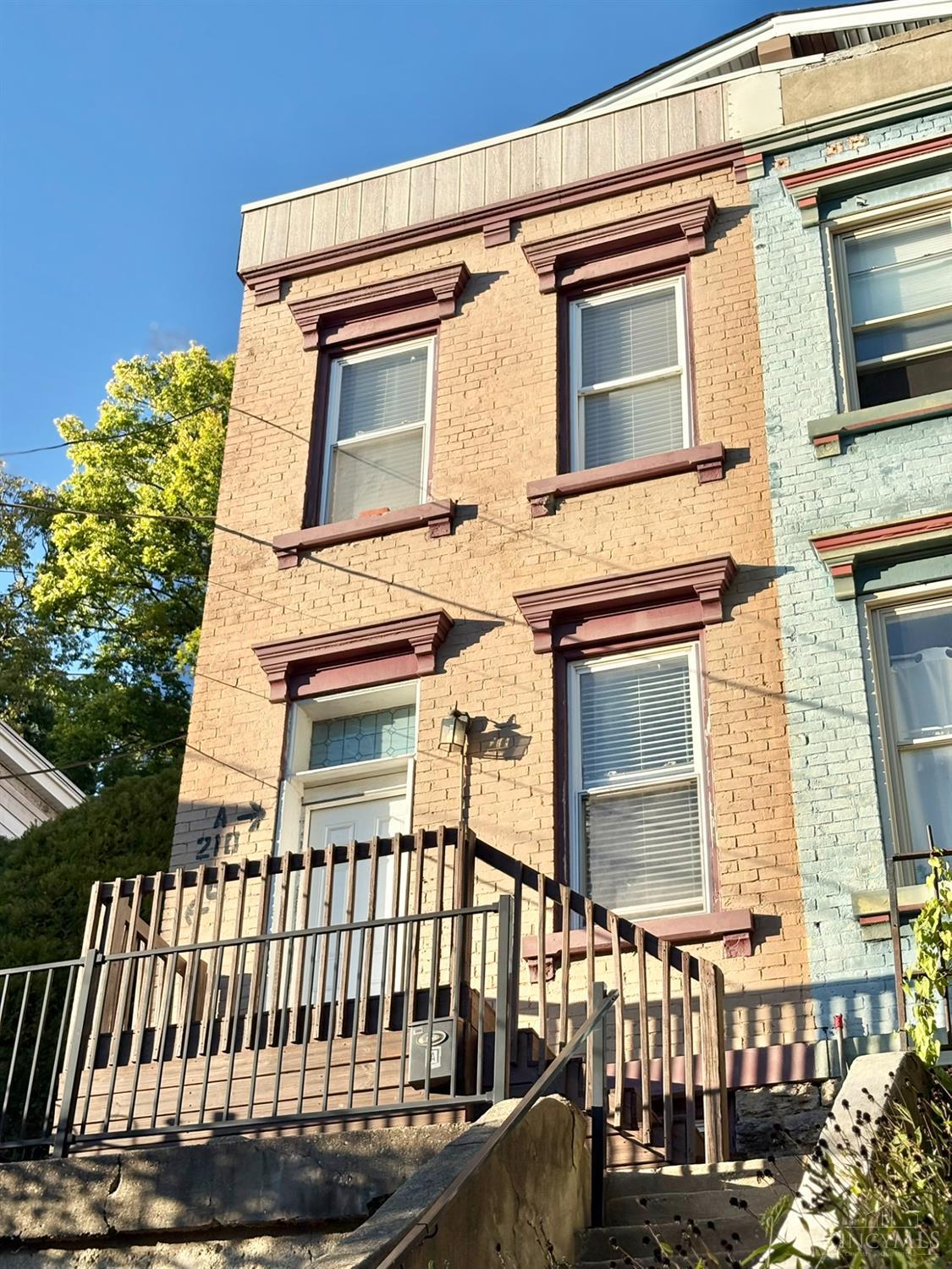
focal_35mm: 52
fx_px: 1907
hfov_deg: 28.0
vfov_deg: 36.8
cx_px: 476
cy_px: 634
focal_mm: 5.96
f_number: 1.6
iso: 32
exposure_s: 1/1799
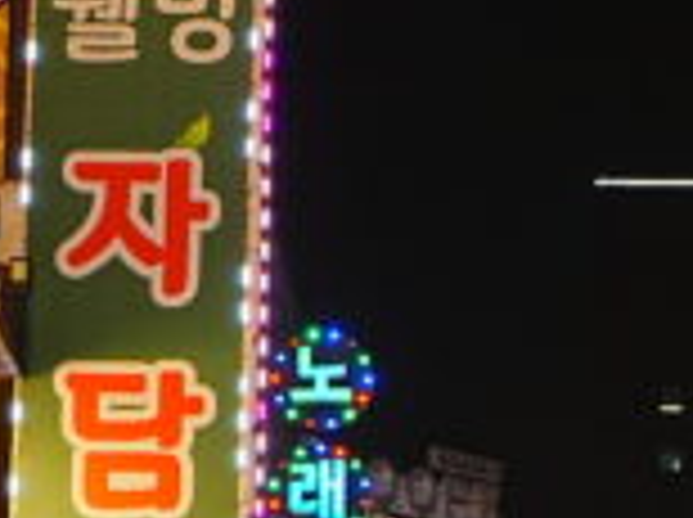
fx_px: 5857
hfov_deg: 6.7
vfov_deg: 5.1
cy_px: 419
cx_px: 702
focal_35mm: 293
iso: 500
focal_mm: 61
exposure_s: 1/20
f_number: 9
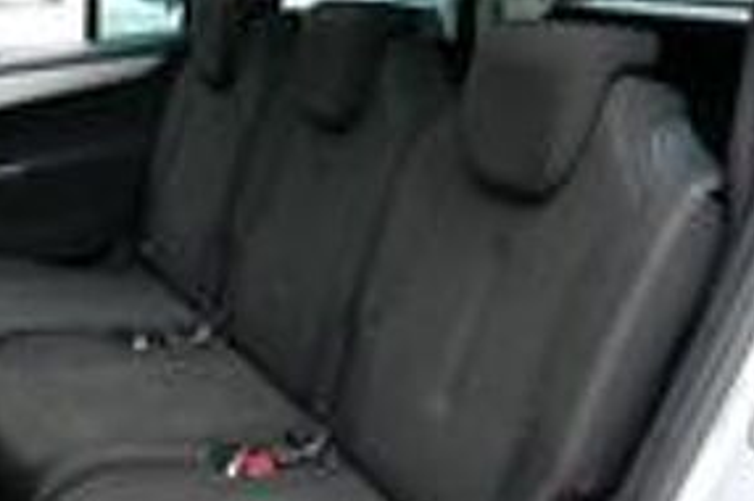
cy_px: 352
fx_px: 879
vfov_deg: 31.5
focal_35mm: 42
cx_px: 311
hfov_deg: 46.2
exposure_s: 1/100
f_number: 2.8
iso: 125
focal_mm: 9.12
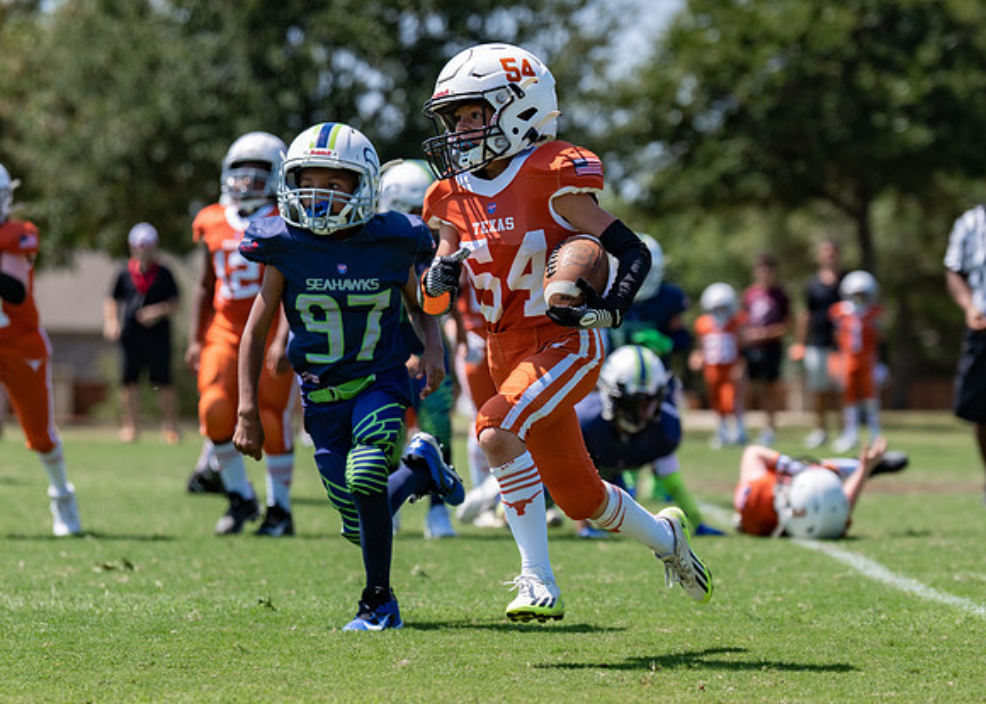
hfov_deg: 9.7
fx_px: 5837
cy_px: 364
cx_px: 544
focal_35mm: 209
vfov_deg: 6.9
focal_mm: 124
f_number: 3.2
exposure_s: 1/1250
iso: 100
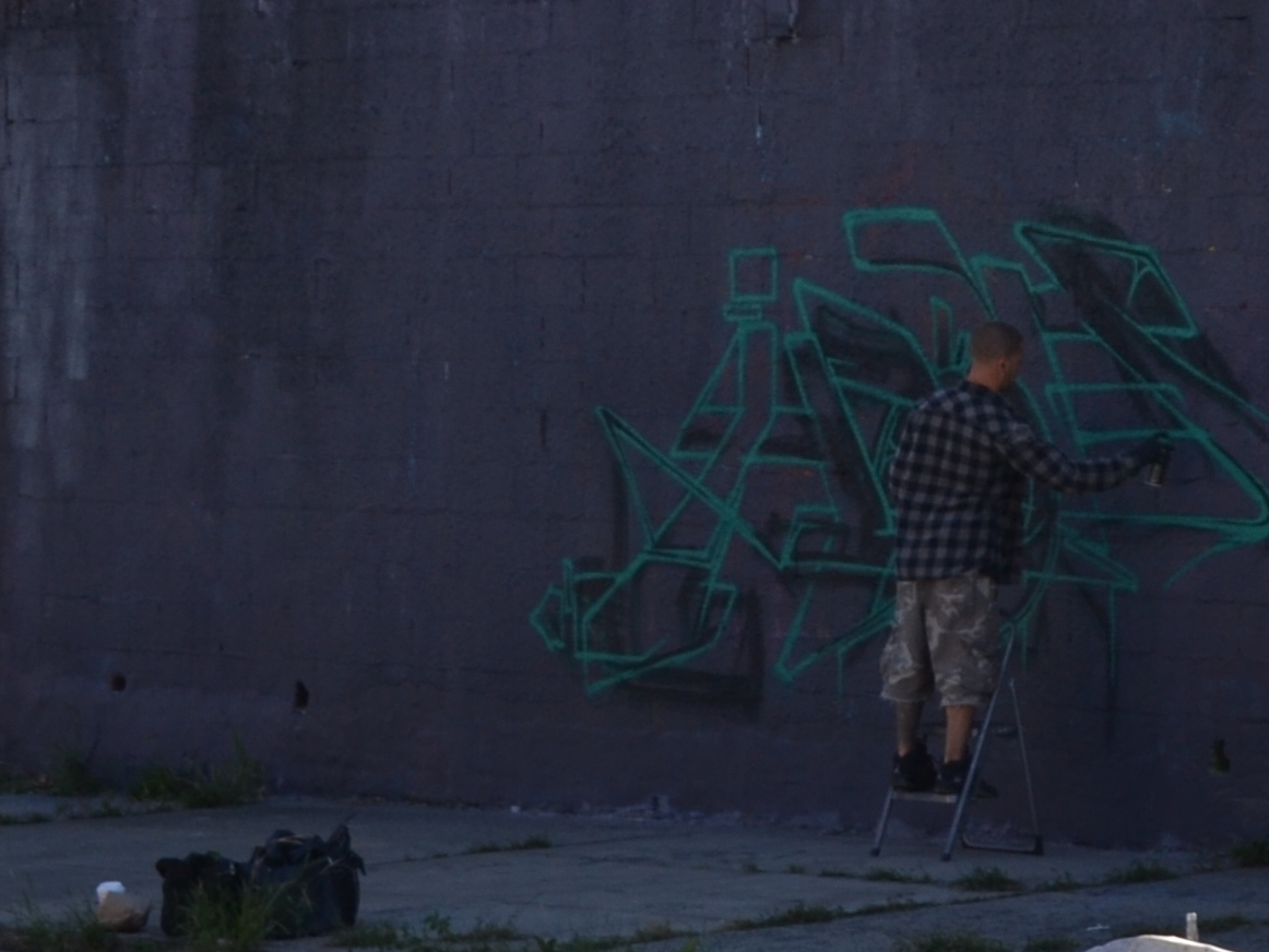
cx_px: 1087
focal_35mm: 183
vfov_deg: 8.1
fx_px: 6710
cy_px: 305
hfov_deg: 10.8
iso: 100
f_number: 6.3
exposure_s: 1/200
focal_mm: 32
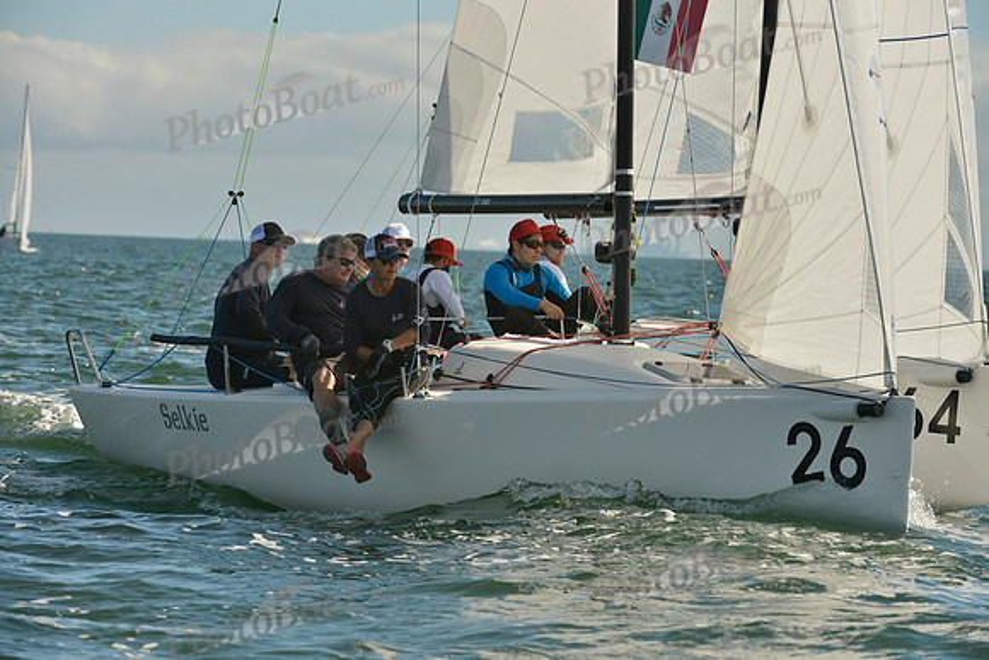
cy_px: 330
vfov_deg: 6.5
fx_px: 5770
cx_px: 494
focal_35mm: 210
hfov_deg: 9.8
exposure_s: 1/800
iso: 280
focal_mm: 210
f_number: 10
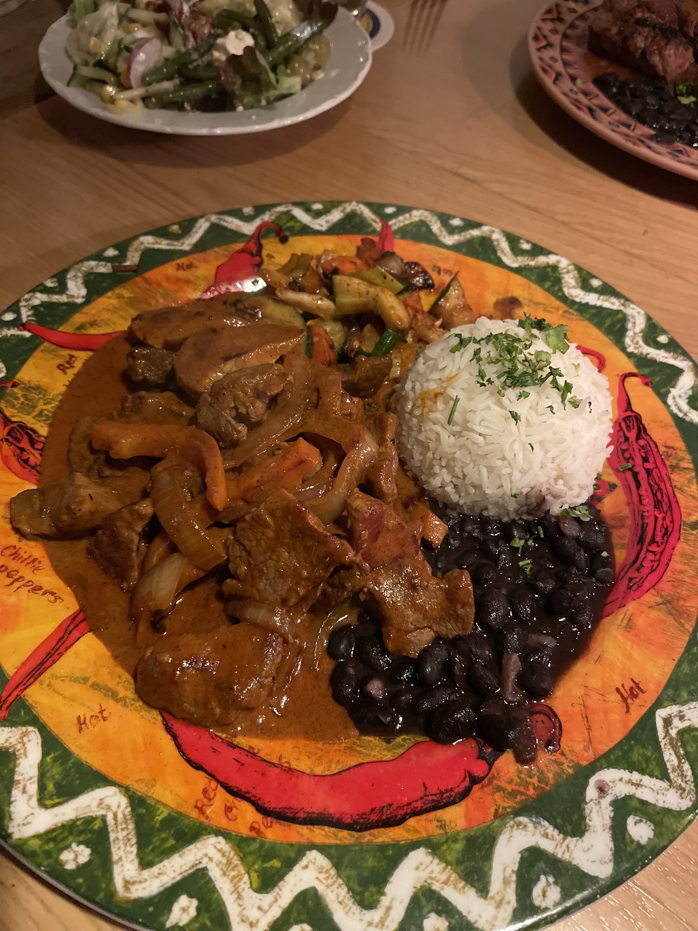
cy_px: 466
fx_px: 699
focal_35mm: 26
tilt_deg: -54.3
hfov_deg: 53.1
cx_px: 349
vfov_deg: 67.3
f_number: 1.6
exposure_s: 1/25
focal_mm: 4.2
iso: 800
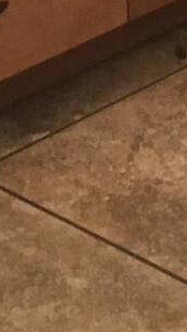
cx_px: 385
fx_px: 1789
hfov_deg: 5.8
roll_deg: +2.5
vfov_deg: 9.7
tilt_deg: -13.1
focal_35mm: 203
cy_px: -377
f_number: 2.2
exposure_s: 1/30
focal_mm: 4.15
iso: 100
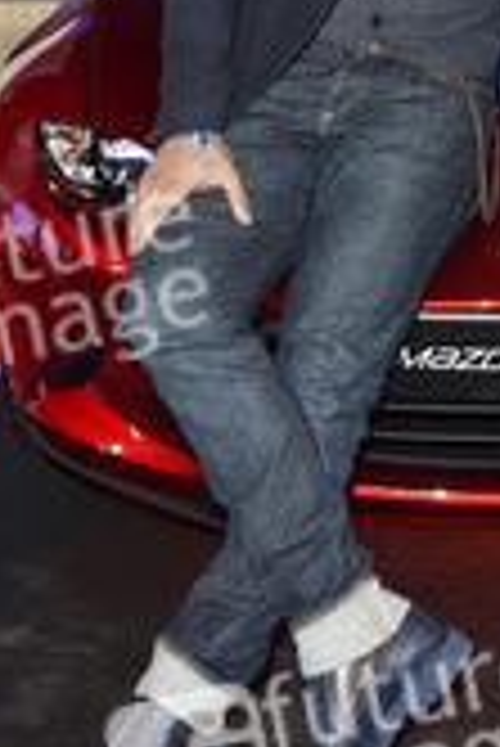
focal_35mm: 77
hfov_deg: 17.4
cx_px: 468
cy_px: 76
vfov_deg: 25.5
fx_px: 1601
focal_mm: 32
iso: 800
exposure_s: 1/80
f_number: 5.6
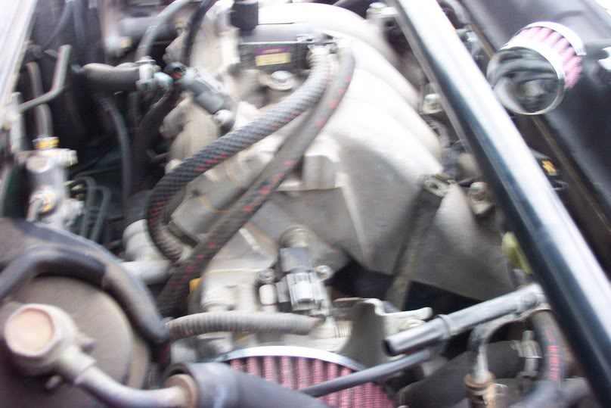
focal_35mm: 47
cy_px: 204
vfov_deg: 28.7
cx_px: 306
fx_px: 798
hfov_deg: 41.9
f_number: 3.1
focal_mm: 9.8
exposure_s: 1/15
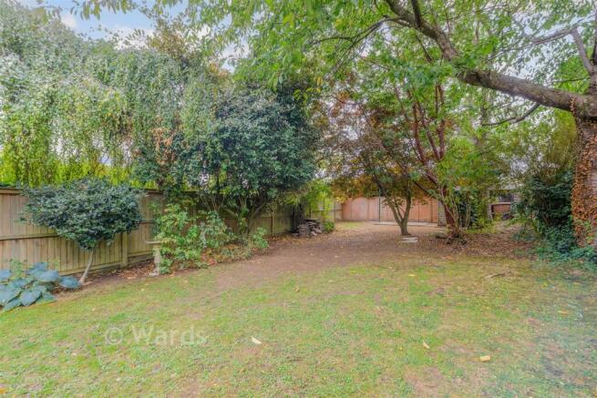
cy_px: 199
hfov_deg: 104.2
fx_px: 232
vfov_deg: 81.2
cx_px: 298
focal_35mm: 14
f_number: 8
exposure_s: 1/50
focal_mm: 14
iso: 250
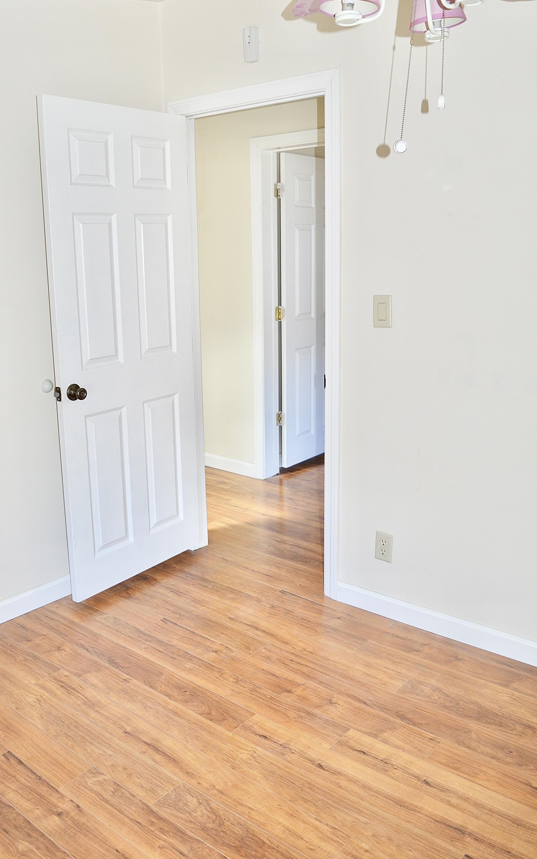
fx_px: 702
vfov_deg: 62.8
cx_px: 233
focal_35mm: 30
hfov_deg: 41.8
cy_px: 398
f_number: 3.5
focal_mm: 18
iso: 400
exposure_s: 1/60
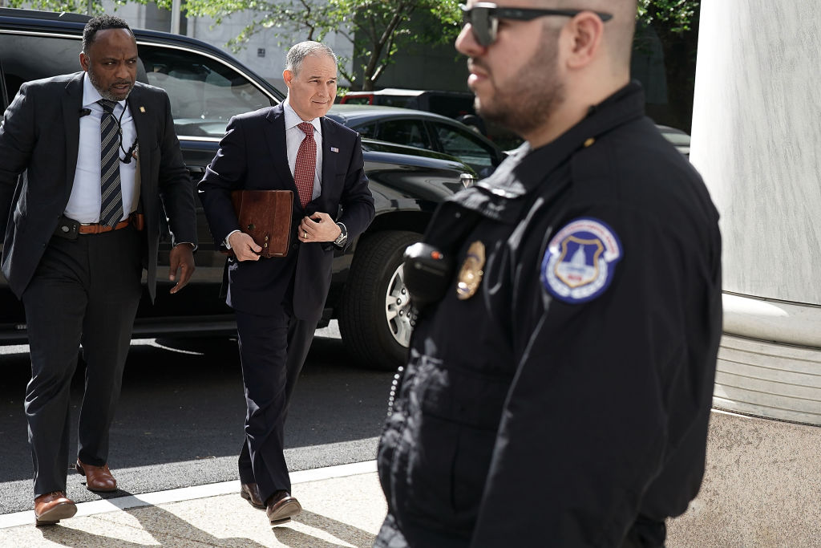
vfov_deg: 27.0
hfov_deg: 39.6
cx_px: 410
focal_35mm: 50
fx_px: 1140
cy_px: 274
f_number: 4.5
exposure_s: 1/500
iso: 200
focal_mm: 50
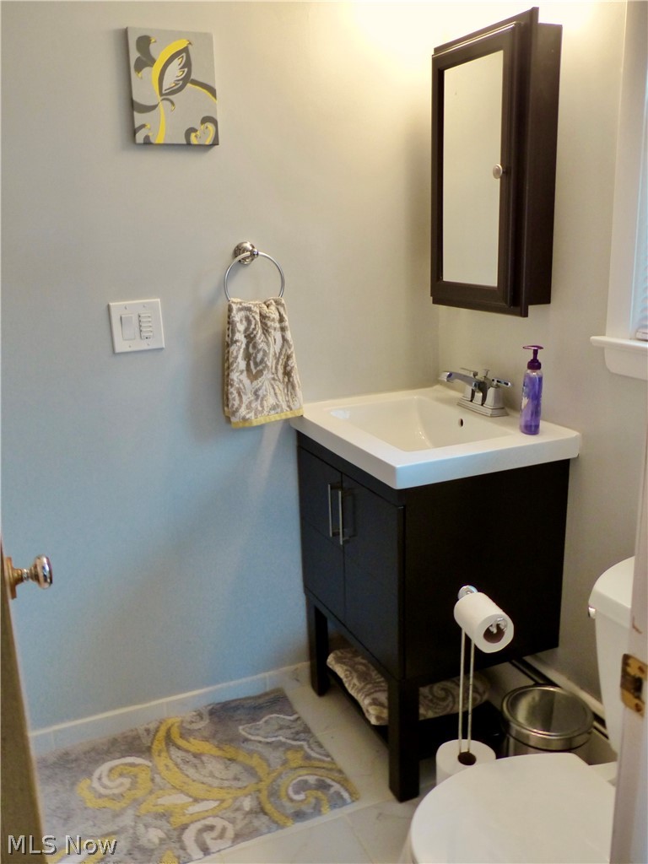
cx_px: 324
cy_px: 432
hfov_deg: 45.4
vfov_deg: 58.4
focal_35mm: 31
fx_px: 774
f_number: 2.8
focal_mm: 5.6
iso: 400
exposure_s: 1/30
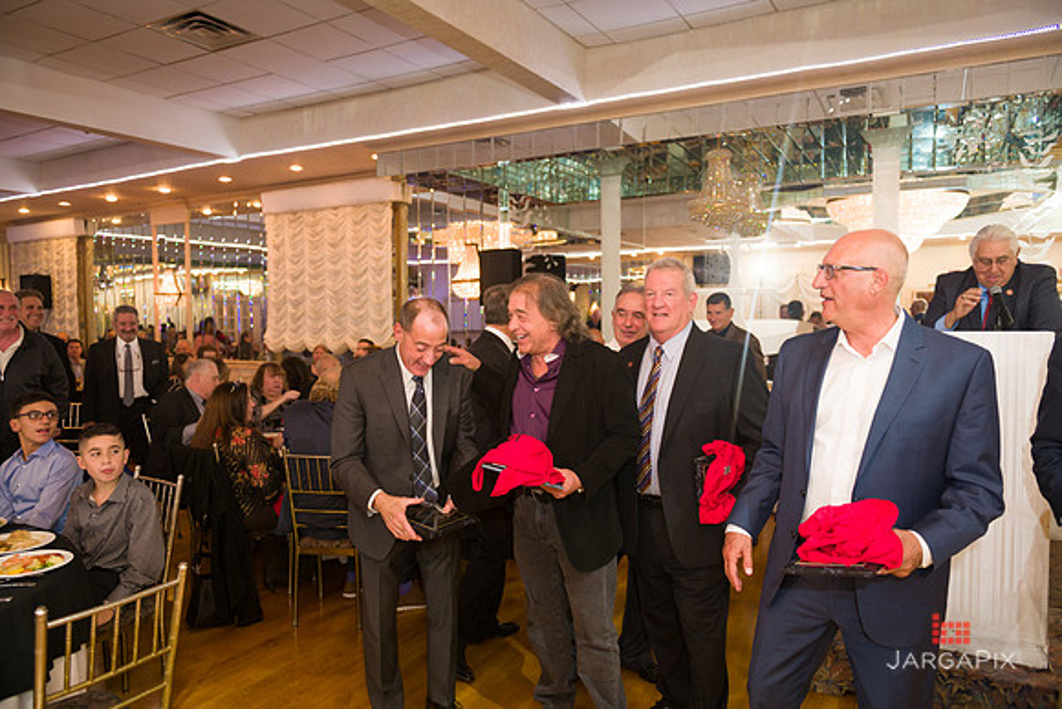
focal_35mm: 24
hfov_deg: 73.7
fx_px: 708
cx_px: 531
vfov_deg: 53.2
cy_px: 354
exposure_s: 1/125
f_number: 3.2
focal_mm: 24
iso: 1000
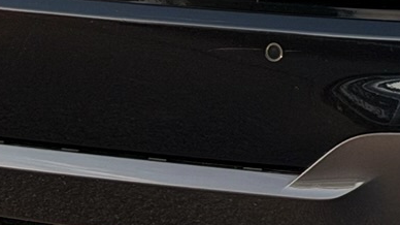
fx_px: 2927
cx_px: 447
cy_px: -213
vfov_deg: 4.3
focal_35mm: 276
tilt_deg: -6.8
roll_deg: -0.4
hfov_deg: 7.8
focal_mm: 6.76
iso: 64
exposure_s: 1/247
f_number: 1.78
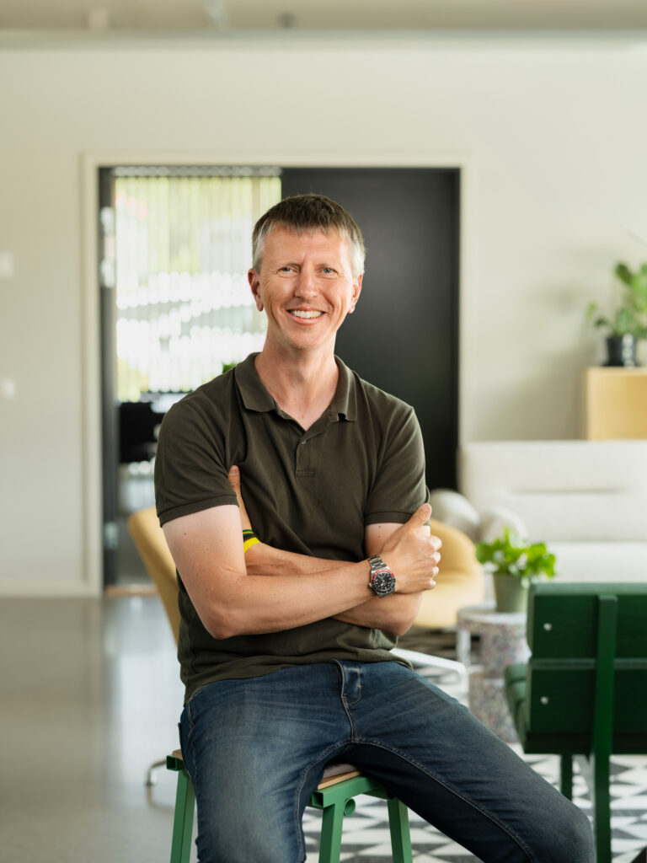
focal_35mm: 63
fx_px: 1570
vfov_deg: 30.7
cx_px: 324
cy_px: 432
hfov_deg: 23.3
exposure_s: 1/100
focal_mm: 80
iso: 400
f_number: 3.2
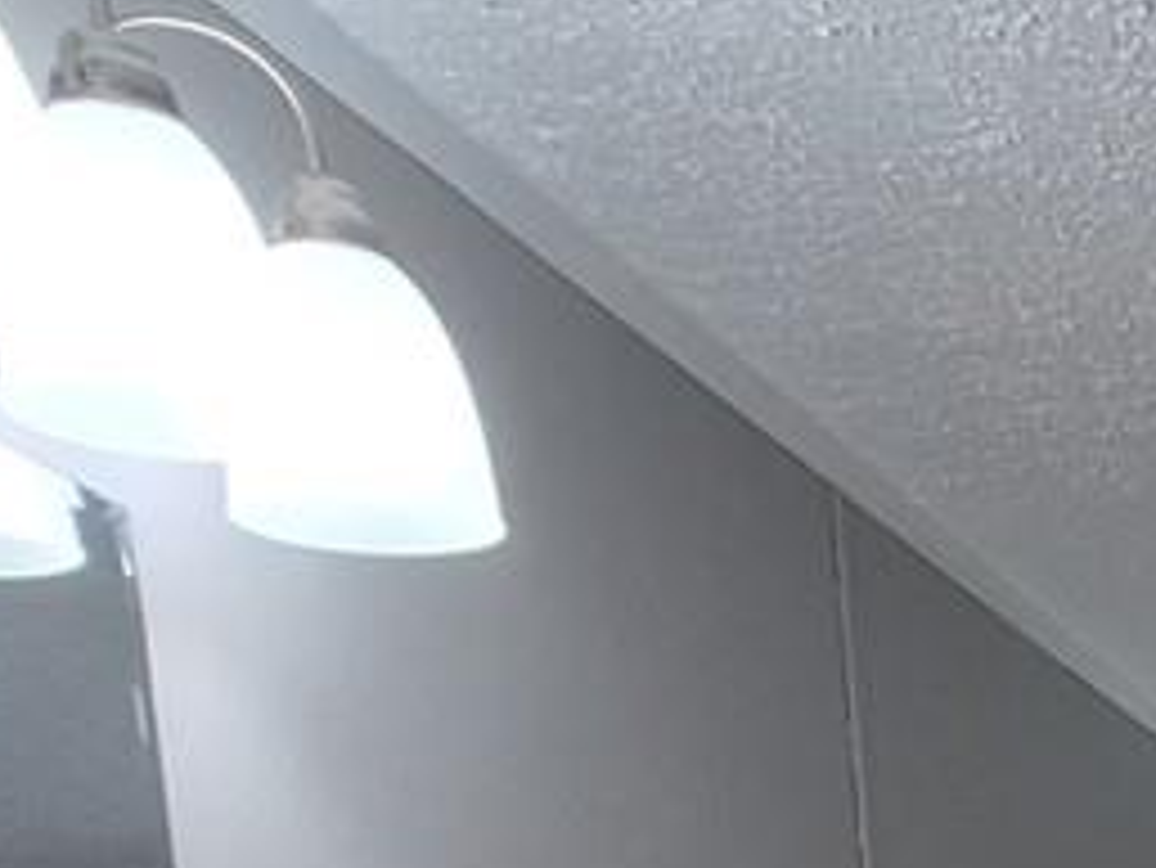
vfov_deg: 13.4
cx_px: 1813
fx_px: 2706
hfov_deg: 20.2
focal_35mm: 81
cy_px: 2087
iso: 50
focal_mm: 1.74
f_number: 2.2
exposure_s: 1/60
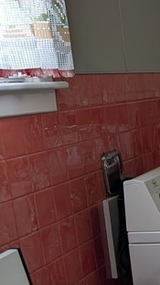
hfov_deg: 11.6
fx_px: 648
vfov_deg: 24.2
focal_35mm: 86
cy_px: 245
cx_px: 382
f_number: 1.68
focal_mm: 6.9
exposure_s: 1/120
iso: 100
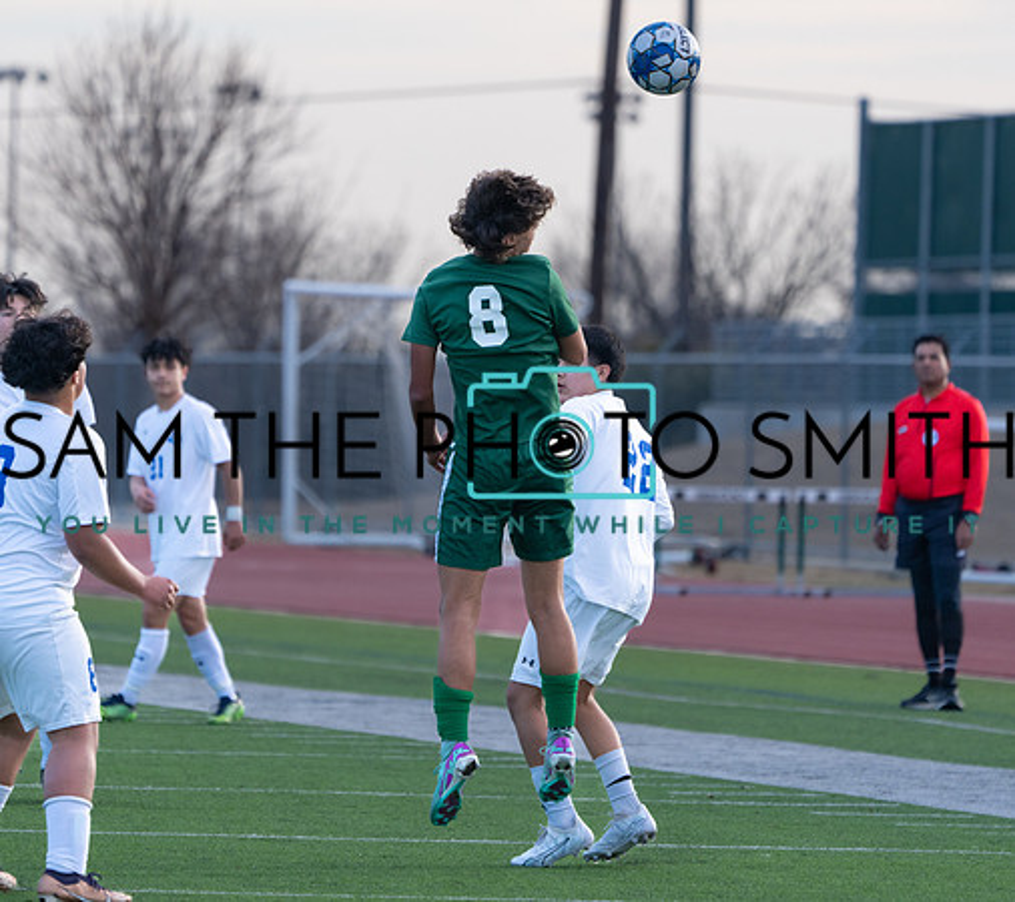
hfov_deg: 4.8
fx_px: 12153
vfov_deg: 4.3
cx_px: 486
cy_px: 457
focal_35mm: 387
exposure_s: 1/1250
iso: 640
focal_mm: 306
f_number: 5.6
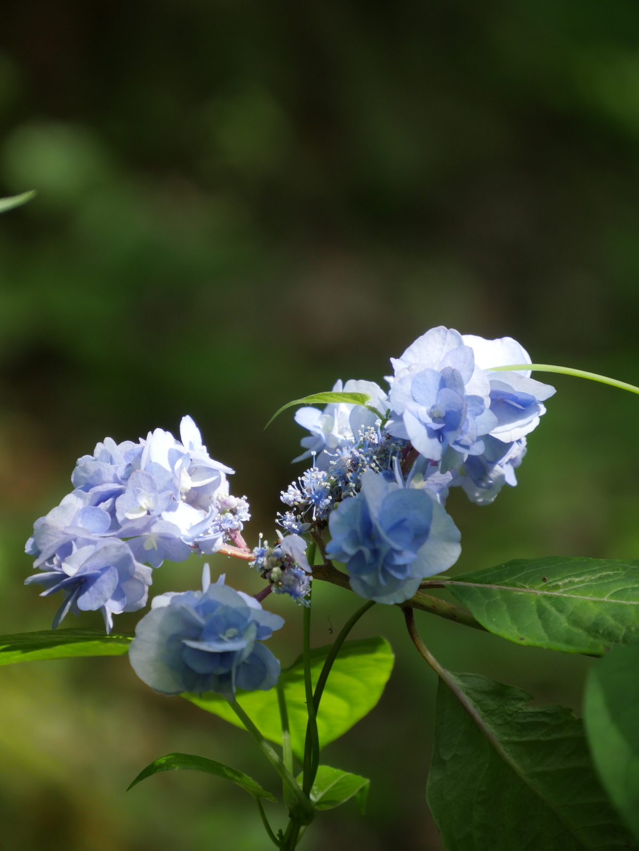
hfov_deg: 5.0
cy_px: 426
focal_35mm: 298
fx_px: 7335
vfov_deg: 6.6
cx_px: 320
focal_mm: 149
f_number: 6.3
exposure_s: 1/320
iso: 500
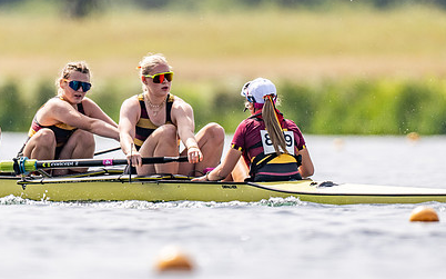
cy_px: 112
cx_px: 140
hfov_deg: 1.6
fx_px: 16089
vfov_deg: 1.0
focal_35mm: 1324
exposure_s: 1/2500
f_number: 4
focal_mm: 600
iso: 180
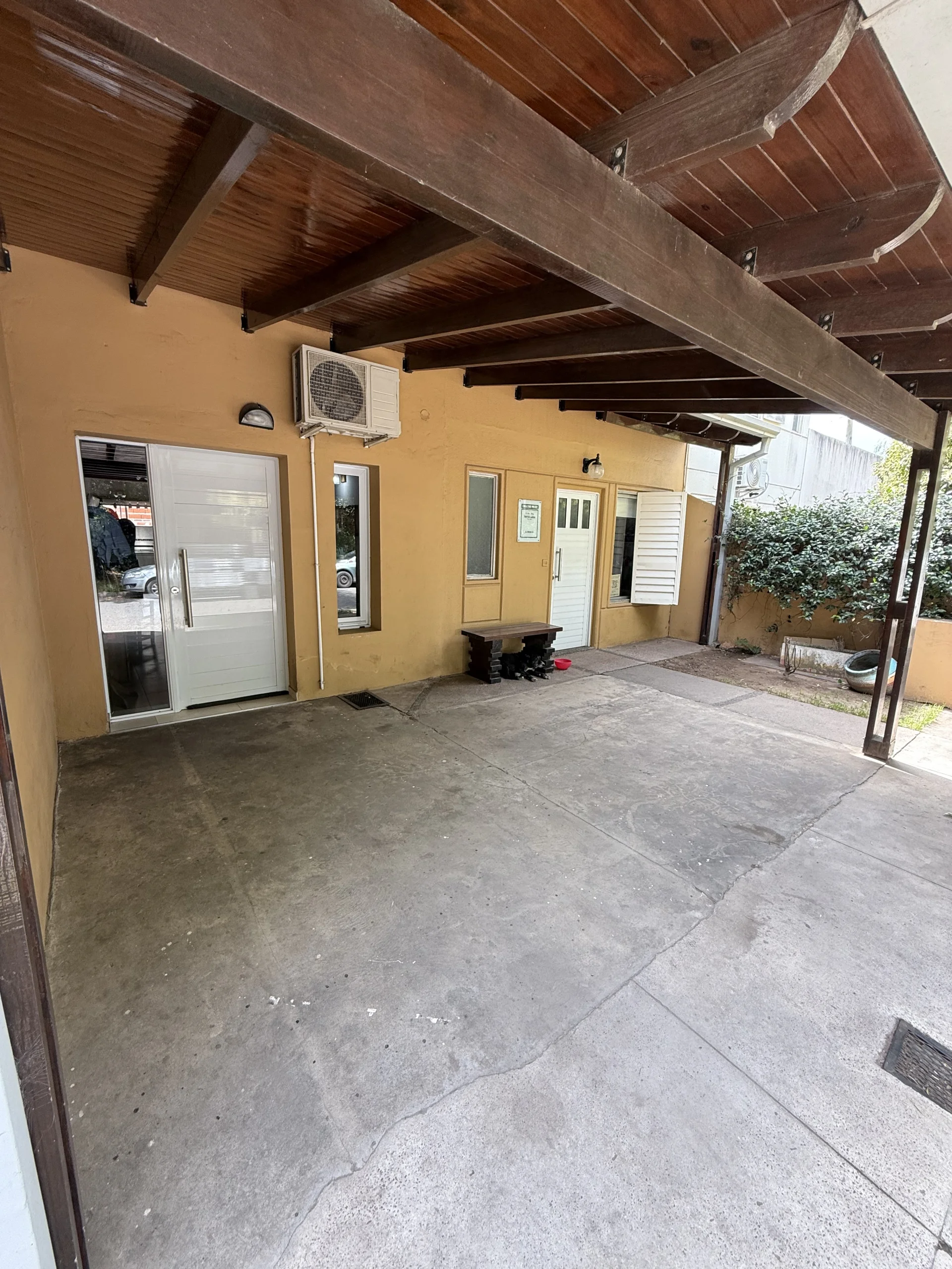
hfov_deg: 85.7
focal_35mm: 14
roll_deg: -1.5
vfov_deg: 102.1
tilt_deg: -11.2
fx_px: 513
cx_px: 476
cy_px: 634
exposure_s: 1/99
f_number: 2.2
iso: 64
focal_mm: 2.22
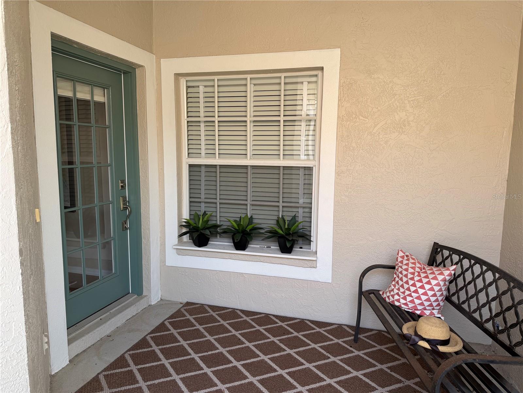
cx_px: 262
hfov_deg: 71.6
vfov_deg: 56.8
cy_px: 196
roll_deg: -1.0
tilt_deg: -8.6
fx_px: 363
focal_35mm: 24
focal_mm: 6.76
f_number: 1.78
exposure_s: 1/190
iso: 64
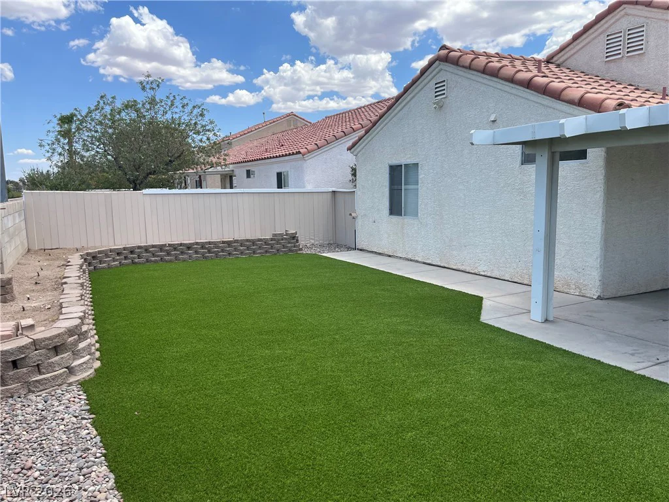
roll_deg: +1.8
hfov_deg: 67.3
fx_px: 502
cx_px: 334
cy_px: 251
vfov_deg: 53.1
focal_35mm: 26
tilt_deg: -7.4
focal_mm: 5.1
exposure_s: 1/2179
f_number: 1.6
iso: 50
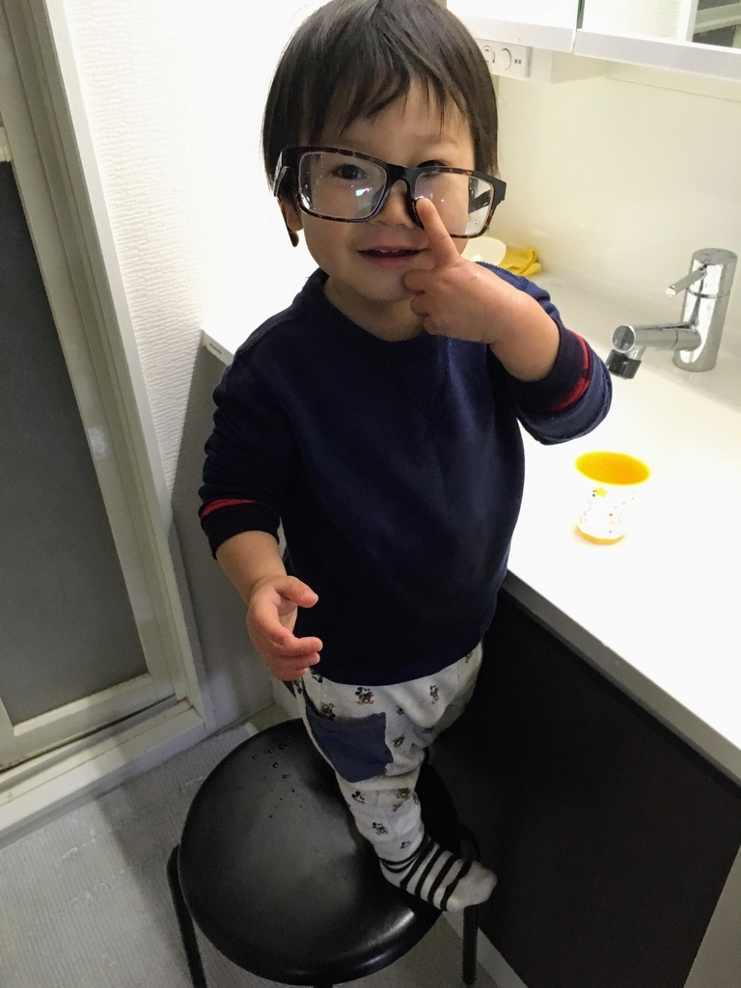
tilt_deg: -33.6
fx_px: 828
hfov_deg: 48.2
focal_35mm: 29
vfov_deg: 61.7
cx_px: 370
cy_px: 494
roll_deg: +0.8
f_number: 2.2
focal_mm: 4.15
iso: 200
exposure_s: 1/30
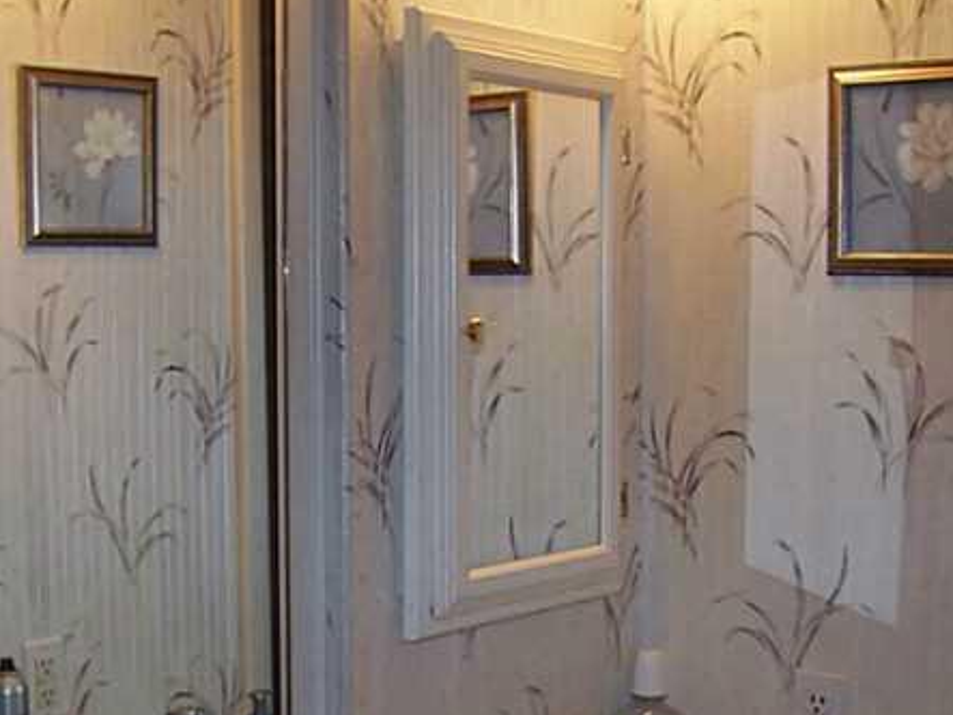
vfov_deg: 22.2
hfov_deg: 29.7
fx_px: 1789
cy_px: 594
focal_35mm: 65
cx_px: 342
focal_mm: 5.85
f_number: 2.8
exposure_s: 1/30
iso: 200
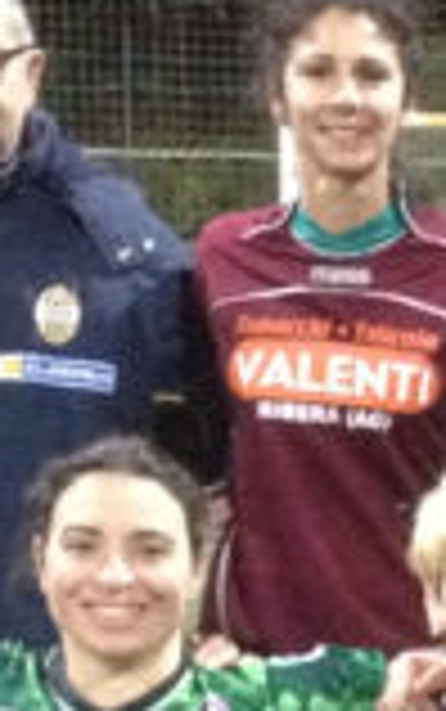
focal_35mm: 160
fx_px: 3106
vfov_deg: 12.8
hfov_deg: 8.0
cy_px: 803
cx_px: 737
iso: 800
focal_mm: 4.28
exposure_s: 1/15
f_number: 2.4
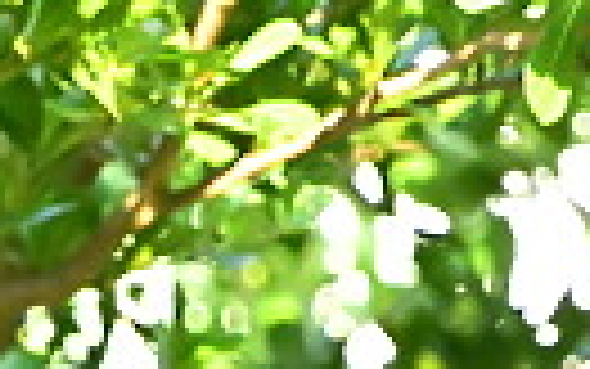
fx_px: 34312
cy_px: 990
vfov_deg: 0.6
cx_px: -847
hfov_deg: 1.0
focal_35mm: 2133
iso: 6400
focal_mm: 380
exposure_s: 1/3200
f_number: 5.6
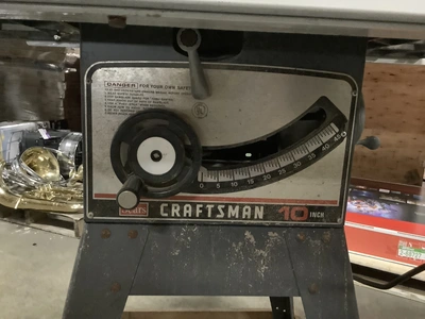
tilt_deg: -13.4
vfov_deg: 45.4
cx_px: 212
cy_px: 160
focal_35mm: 31
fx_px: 381
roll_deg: -3.2
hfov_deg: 58.4
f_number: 2.4
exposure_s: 1/17
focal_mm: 3.3
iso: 800
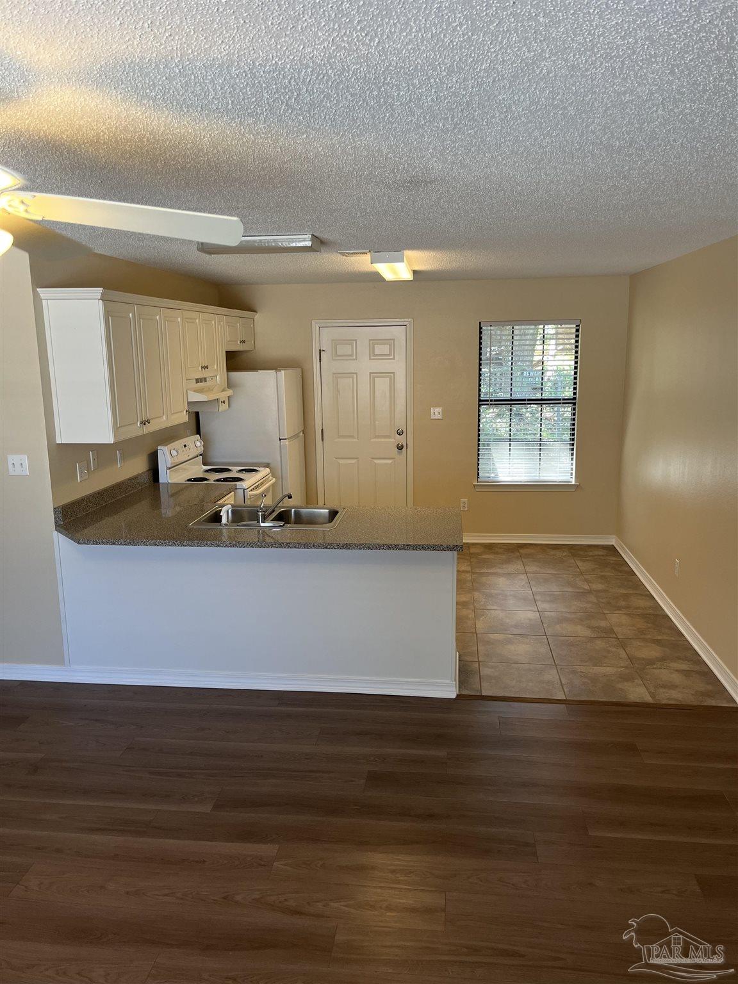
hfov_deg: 53.1
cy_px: 492
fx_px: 739
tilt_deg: -11.2
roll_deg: +1.2
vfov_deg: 67.3
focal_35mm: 26
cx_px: 369
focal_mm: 5.1
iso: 80
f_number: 1.6
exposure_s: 1/60
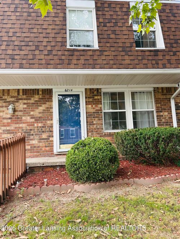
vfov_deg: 67.3
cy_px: 120
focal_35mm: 26
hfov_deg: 53.0
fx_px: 180
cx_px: 90
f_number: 1.5
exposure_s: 1/121
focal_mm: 5.7
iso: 40
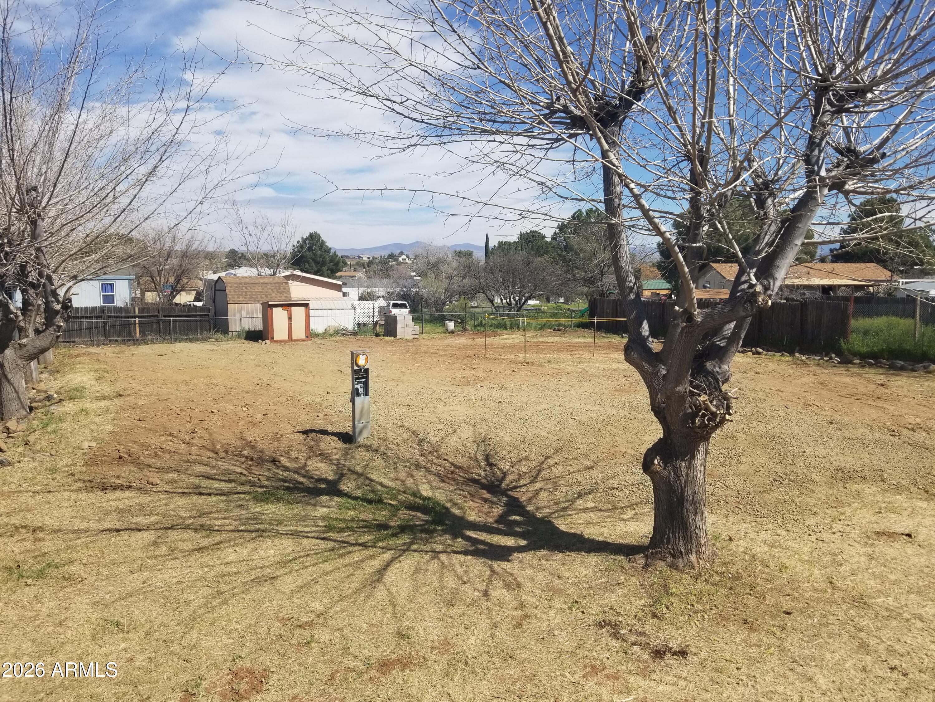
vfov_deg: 53.1
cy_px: 351
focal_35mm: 26
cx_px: 468
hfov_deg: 67.3
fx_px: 702
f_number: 1.7
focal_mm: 4.3
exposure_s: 1/3064
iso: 50
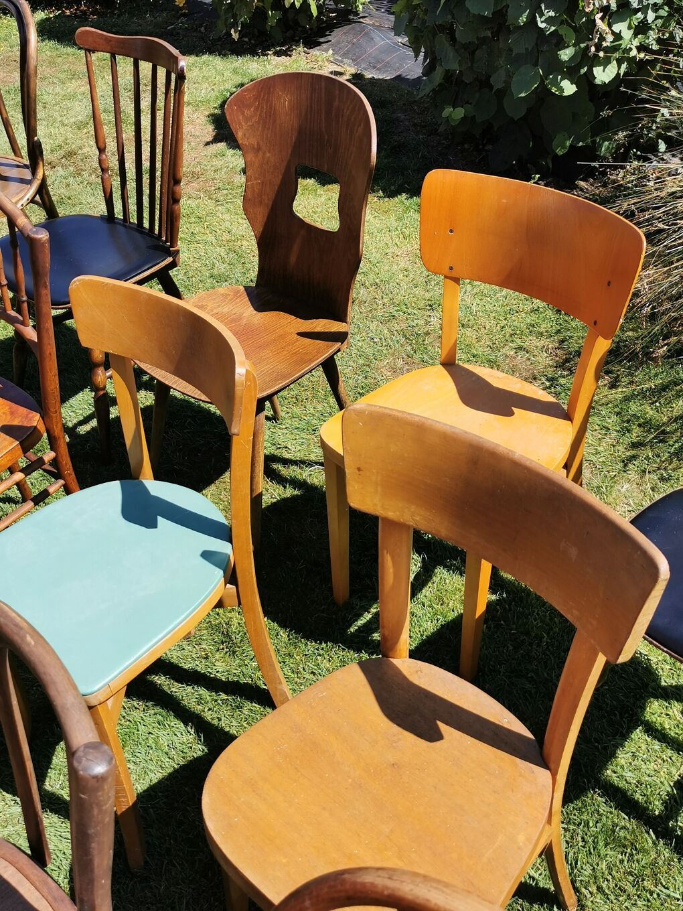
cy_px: 456
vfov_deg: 52.6
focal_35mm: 35
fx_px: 921
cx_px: 342
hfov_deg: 40.7
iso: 50
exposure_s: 1/2475
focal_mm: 5.58
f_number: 1.8
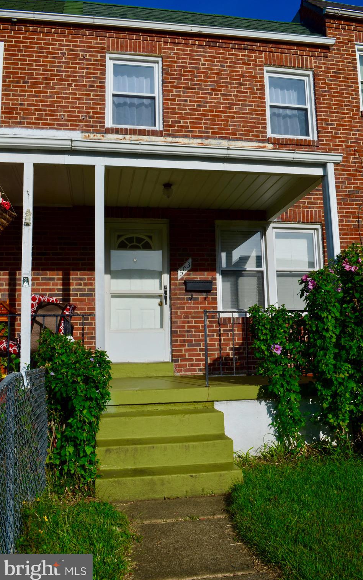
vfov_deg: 56.7
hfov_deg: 37.3
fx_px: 538
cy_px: 292
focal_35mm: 34
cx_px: 192
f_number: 10
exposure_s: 1/400
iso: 100
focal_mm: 22
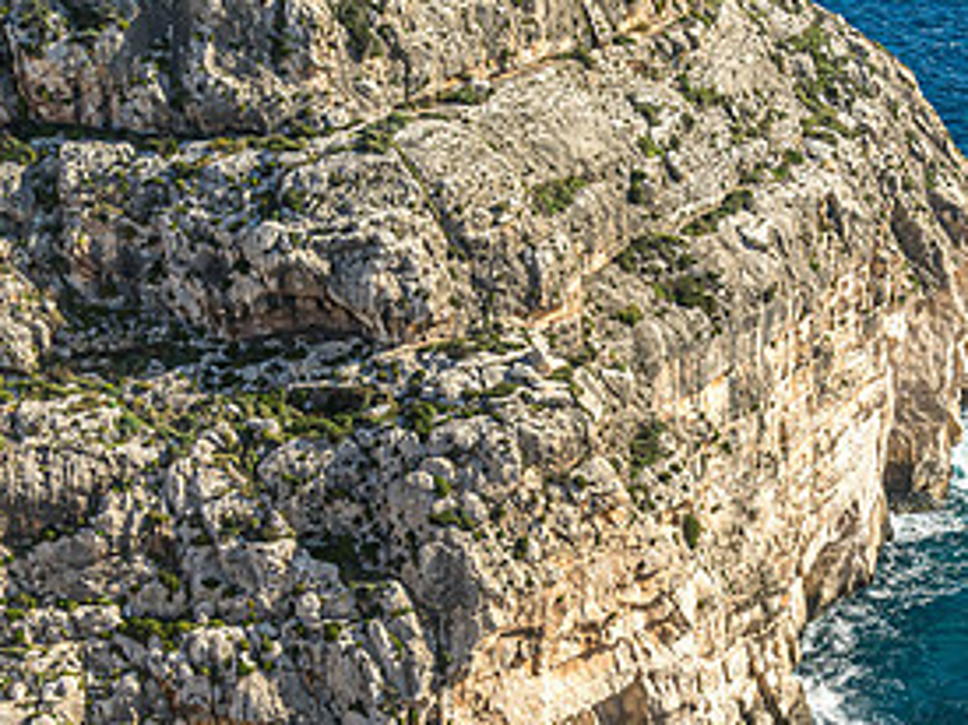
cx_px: 810
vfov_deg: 19.2
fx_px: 2124
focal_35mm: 76
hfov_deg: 25.1
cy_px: 568
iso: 400
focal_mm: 25
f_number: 5.6
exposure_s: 1/800
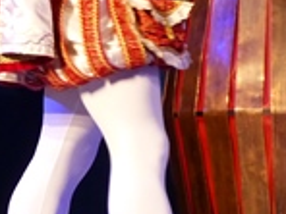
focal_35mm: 312
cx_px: -10
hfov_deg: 6.3
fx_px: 2578
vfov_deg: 4.8
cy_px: -35
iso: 250
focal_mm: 13
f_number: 2.8
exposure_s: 1/60
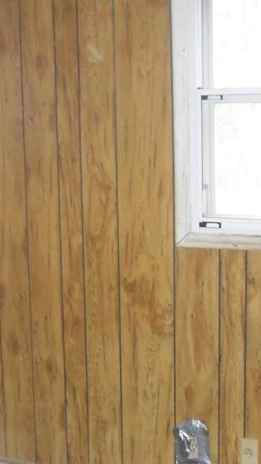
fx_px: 910
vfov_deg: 28.4
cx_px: 107
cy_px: 300
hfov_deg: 16.3
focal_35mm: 74
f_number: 2.8
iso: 320
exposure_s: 1/45
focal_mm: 6.3
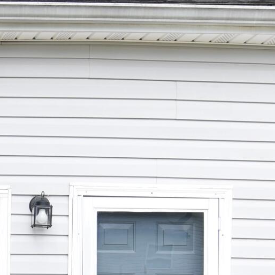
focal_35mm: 119
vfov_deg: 14.2
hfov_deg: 13.8
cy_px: 337
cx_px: -132
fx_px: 1070
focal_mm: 24
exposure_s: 1/640
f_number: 4
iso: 250
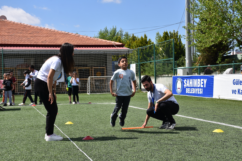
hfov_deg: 35.1
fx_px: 383
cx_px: 121
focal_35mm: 57
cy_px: 80
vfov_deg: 23.8
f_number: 8
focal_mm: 38
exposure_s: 1/500
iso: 160
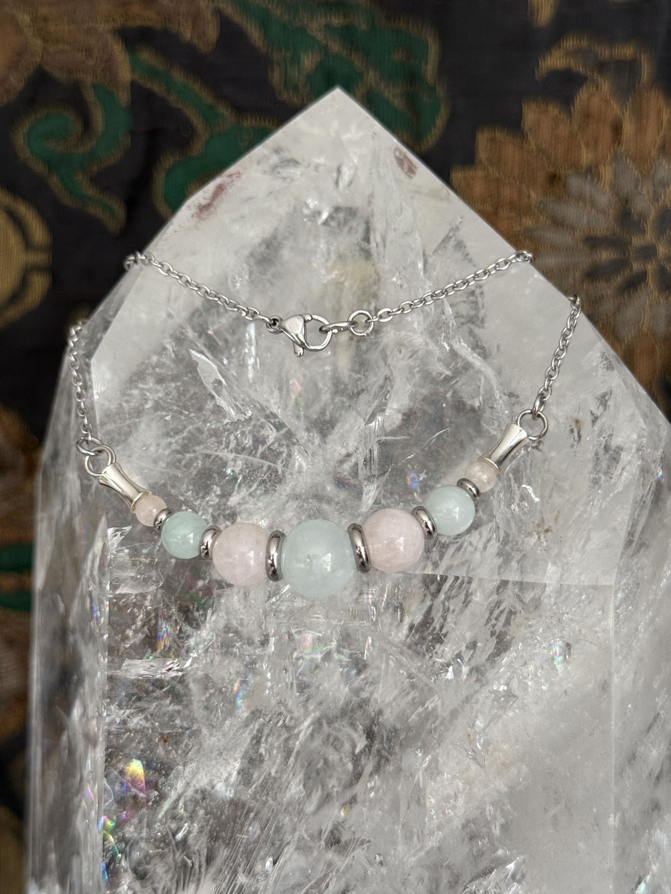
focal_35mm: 48
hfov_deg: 30.3
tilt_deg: -3.8
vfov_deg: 39.7
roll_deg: -1.0
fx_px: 1241
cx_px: 336
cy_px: 447
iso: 250
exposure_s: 1/60
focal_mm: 6.76
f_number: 1.78
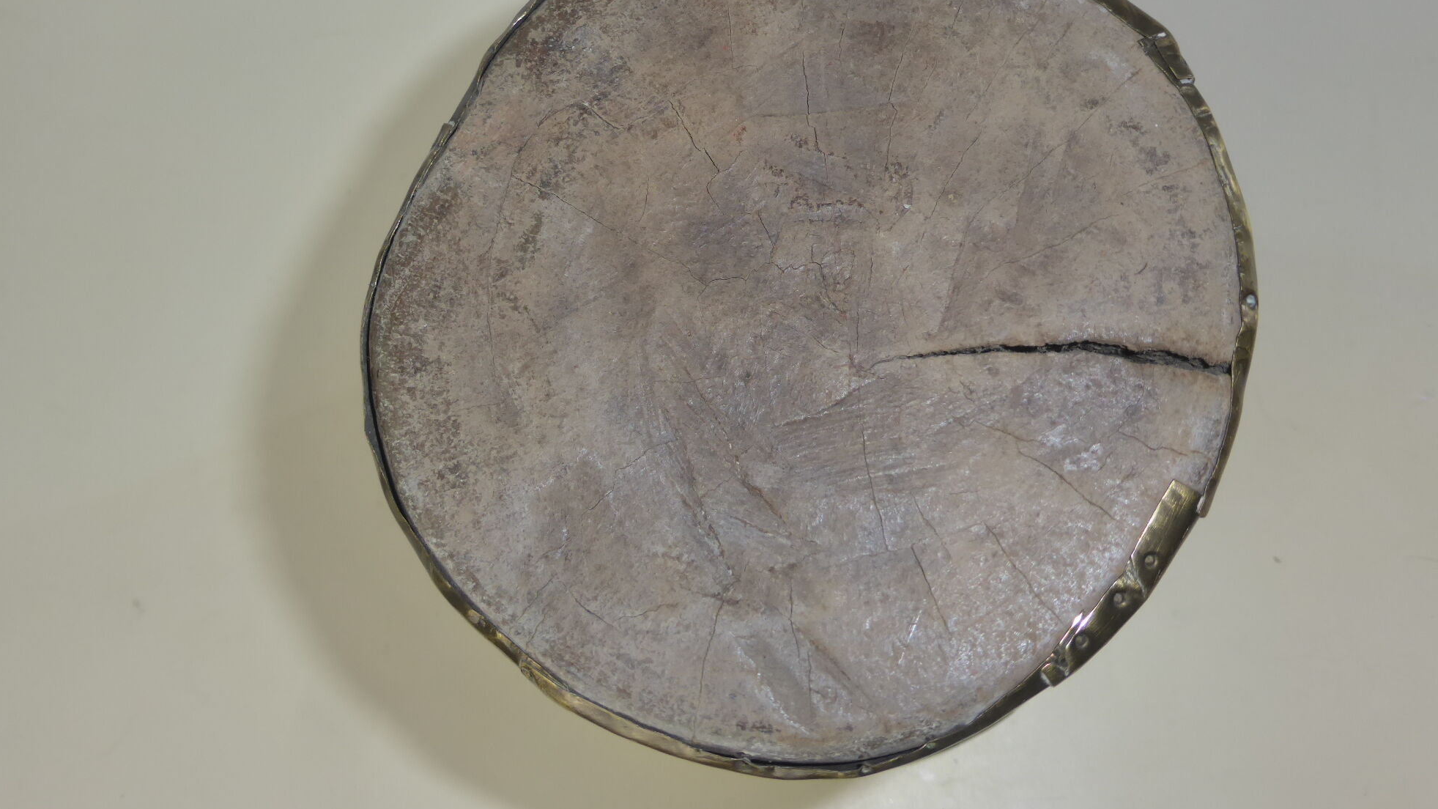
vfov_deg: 23.9
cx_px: 723
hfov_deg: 41.3
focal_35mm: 50
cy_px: 280
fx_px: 1906
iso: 160
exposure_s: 1/60
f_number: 4.1
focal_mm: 7.9
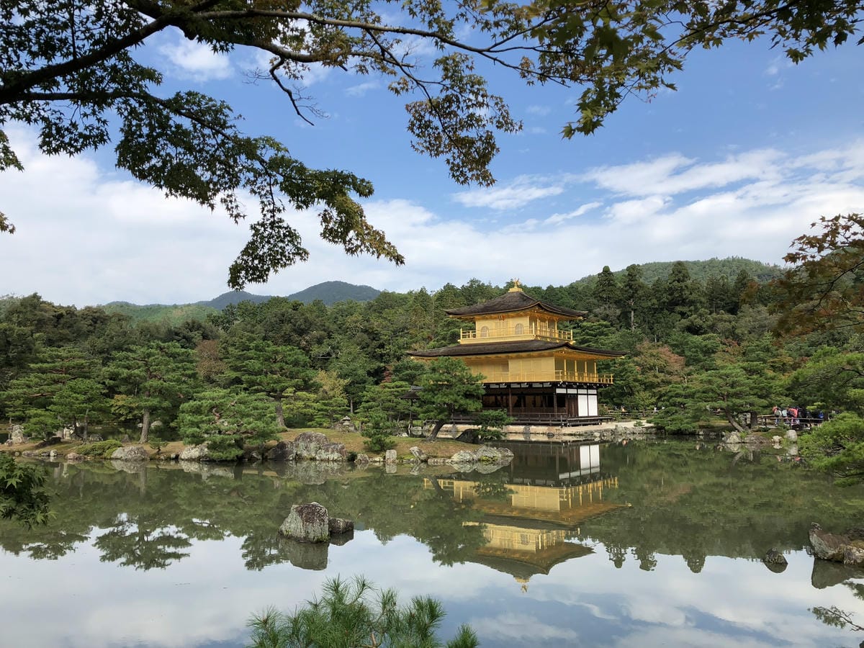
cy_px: 324
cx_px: 432
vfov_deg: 48.2
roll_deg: -0.2
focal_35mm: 29
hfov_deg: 61.7
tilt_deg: +6.7
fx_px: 724
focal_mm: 3.99
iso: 20
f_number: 1.8
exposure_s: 1/1333
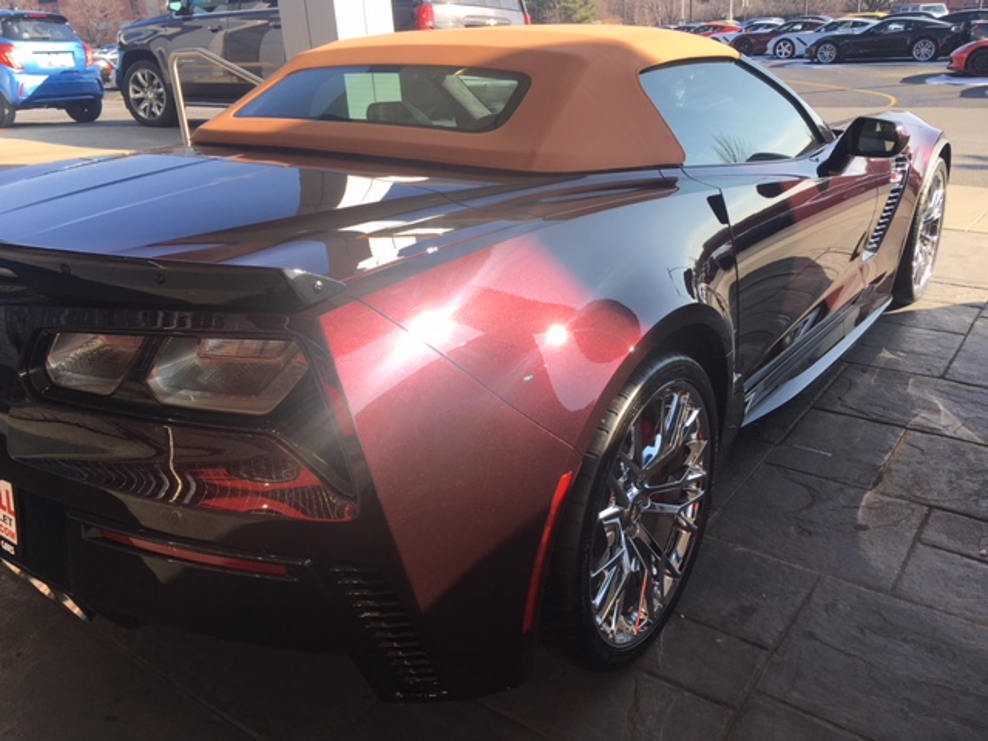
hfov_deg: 61.7
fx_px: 828
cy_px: 370
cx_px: 494
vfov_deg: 48.2
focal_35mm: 29
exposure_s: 1/484
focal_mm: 4.15
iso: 25
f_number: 2.2
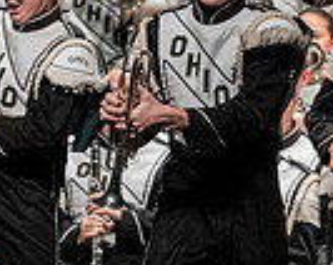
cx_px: -268
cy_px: 140
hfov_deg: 2.2
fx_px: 8473
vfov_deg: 1.8
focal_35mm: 861
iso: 4000
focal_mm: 140
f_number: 4
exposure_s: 1/500
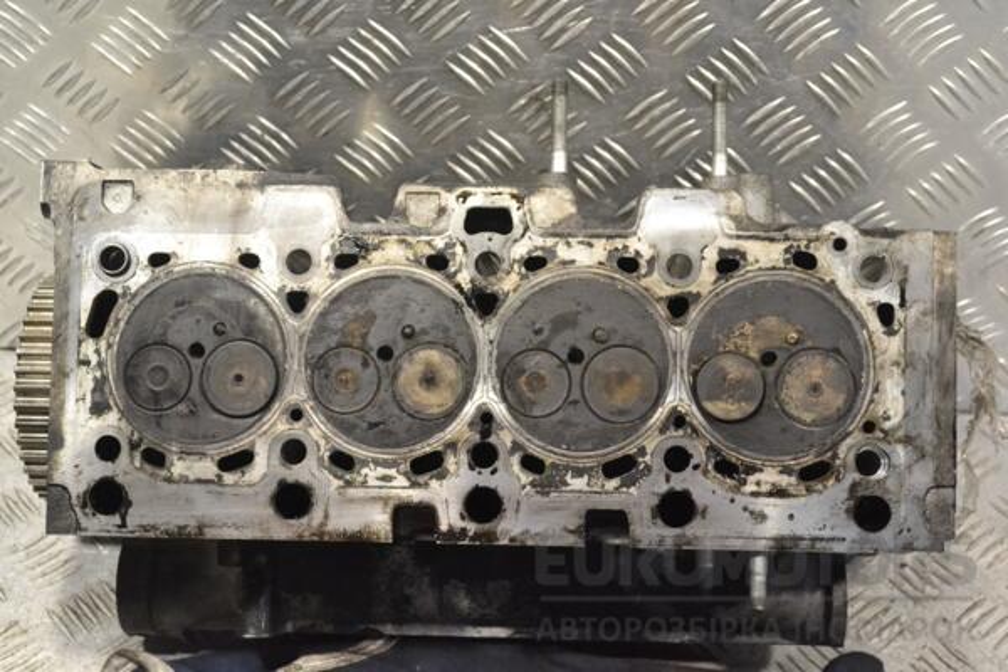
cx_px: 504
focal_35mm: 57
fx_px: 1596
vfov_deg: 23.8
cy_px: 336
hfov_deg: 35.1
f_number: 7.1
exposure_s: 1/200
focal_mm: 38
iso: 3200
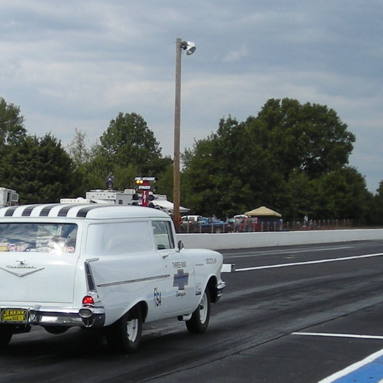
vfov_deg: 16.1
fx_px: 1352
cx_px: 70
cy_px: 266
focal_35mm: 108
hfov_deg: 16.0
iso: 50
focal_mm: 6.3
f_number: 6.4
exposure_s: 1/237
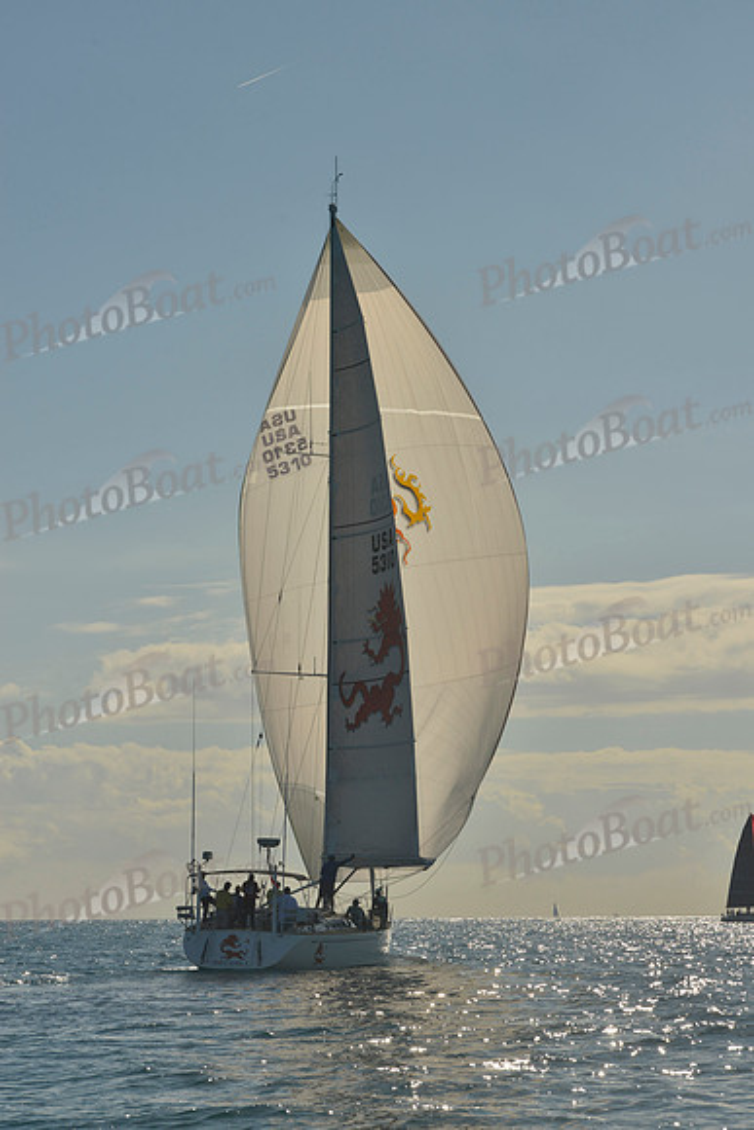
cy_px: 565
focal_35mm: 85
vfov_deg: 23.9
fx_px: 2669
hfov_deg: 16.1
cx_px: 377
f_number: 11
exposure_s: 1/640
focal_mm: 85
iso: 200
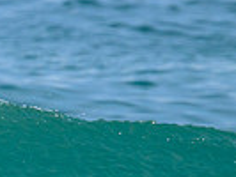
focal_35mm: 2477
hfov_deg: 0.8
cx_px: -273
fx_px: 16903
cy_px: 265
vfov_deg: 0.6
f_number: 11
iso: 1100
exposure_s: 1/2000
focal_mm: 590
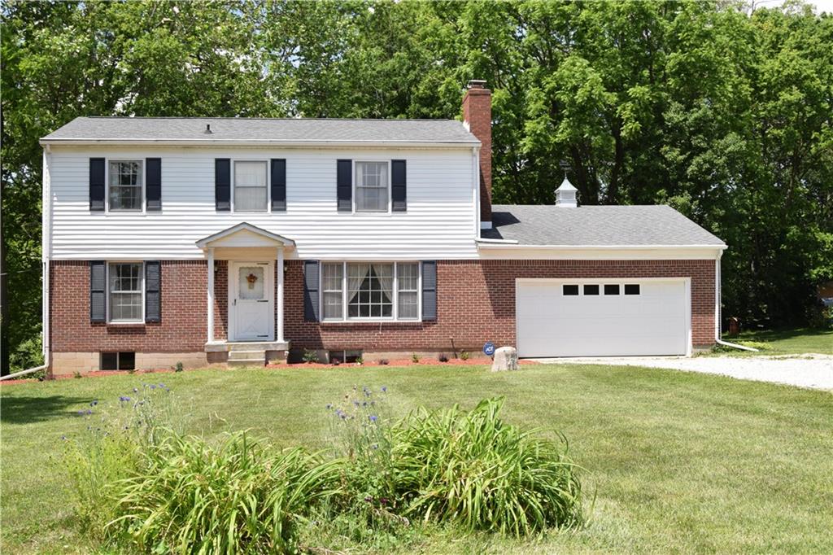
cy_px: 278
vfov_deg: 31.9
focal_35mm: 42
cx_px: 416
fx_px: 971
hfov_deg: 46.4
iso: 200
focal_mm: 28
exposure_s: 1/200
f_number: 10
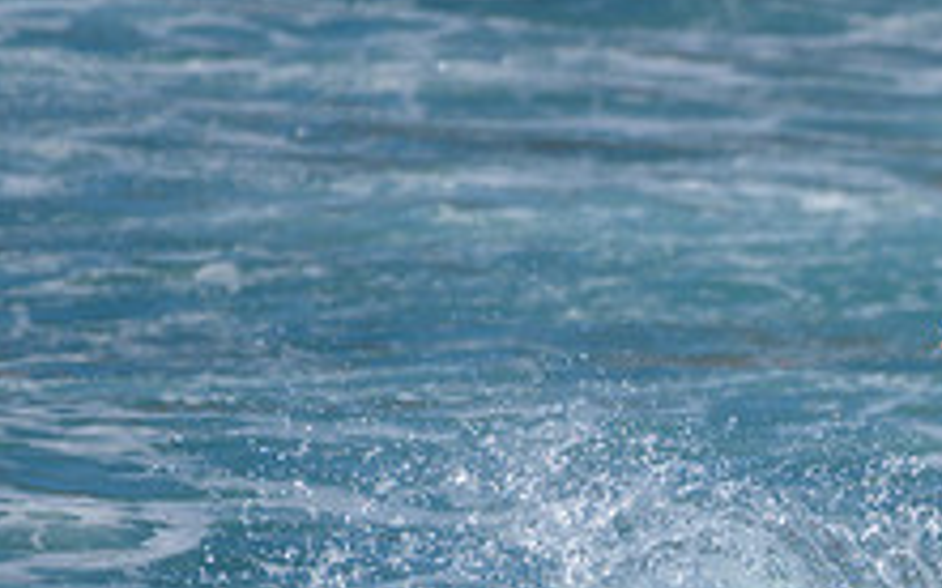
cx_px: 1033
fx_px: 42144
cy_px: 669
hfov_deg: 1.3
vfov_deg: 0.8
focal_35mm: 1642
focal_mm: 500
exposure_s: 1/2000
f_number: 5.6
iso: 180
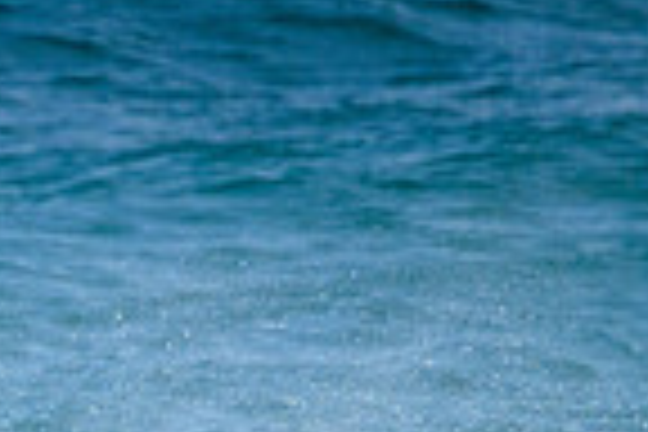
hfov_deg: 0.6
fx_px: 58009
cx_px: -243
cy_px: 772
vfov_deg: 0.4
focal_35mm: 3223
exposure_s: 1/2000
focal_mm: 800
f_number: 11
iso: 900
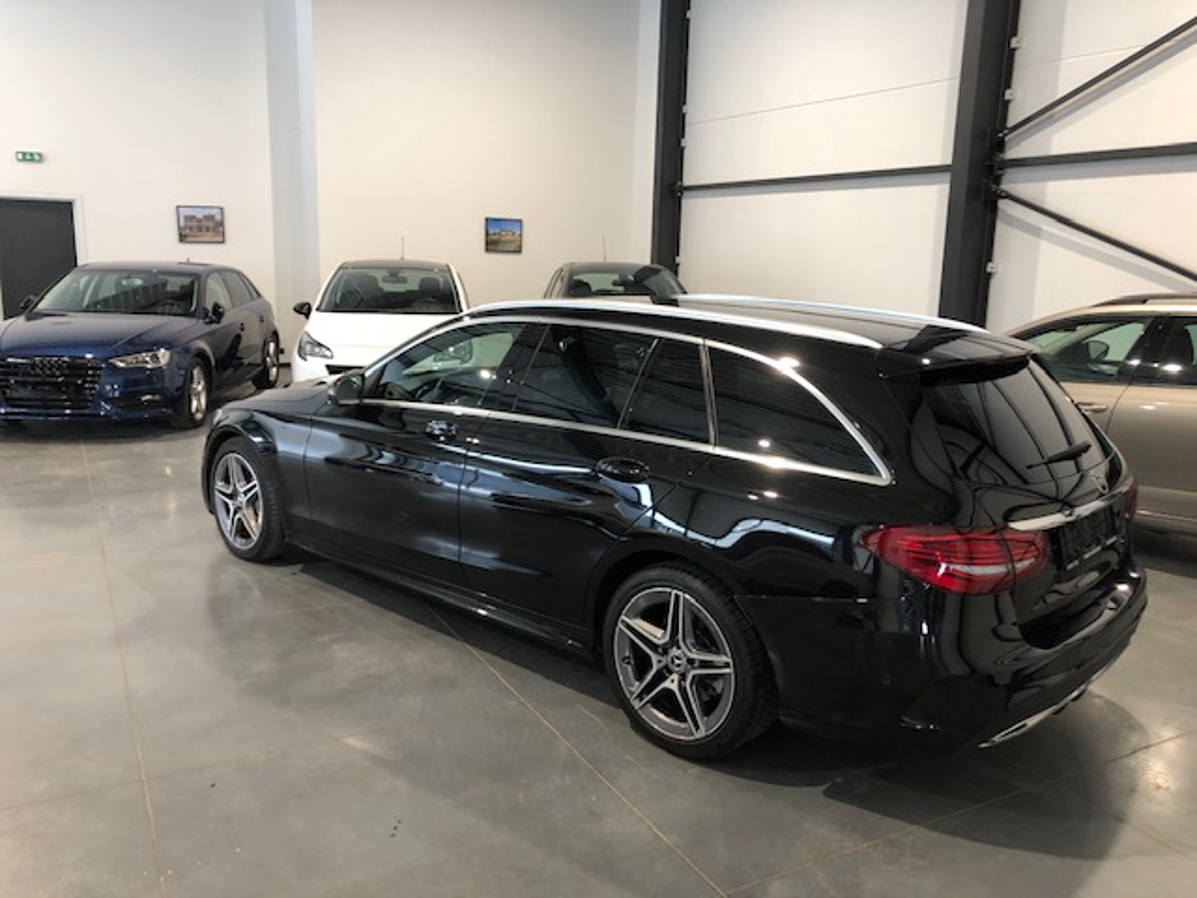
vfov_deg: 49.7
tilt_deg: -12.3
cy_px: 449
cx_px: 598
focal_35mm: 28
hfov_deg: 63.4
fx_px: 968
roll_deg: -1.8
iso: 40
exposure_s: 1/20
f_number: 1.8
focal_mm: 3.99
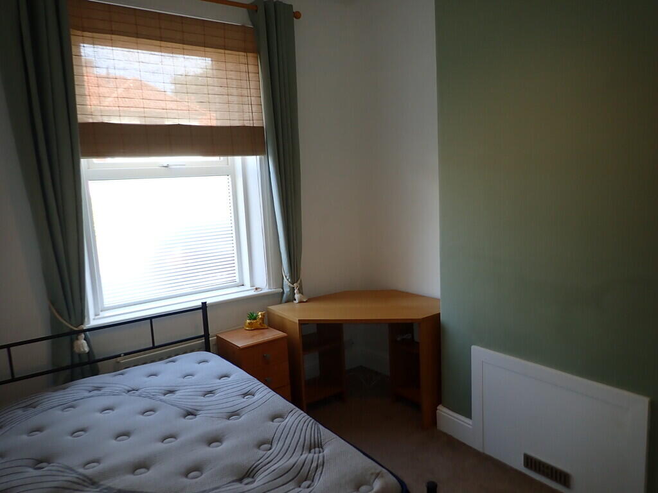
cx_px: 329
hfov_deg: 69.4
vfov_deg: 54.9
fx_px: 475
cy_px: 246
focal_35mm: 25
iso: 100
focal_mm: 4.5
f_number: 2
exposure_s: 1/80
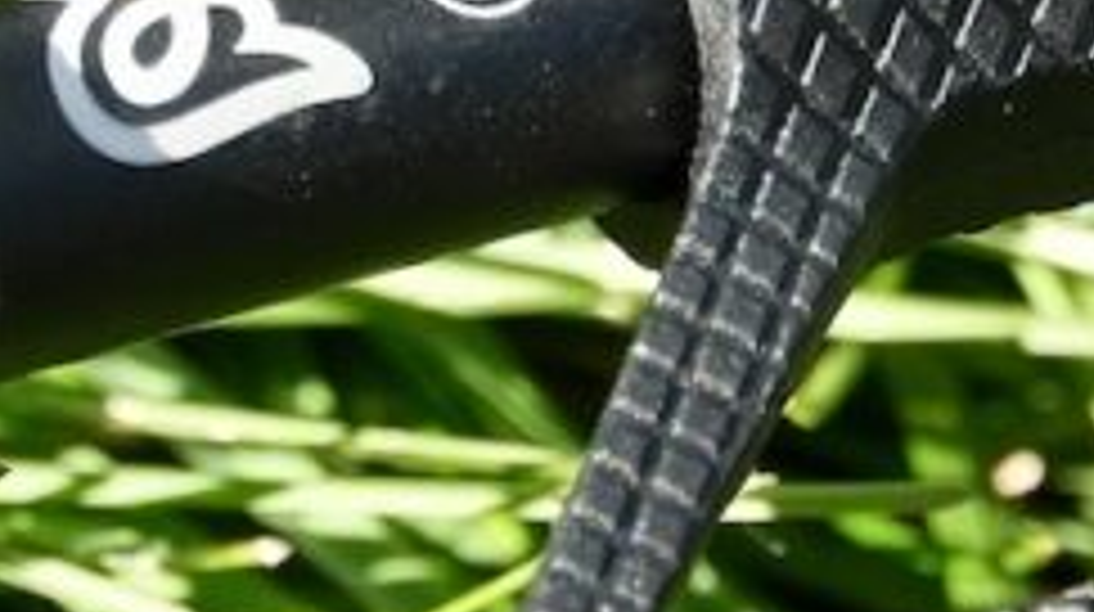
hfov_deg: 10.8
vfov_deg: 6.1
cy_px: 119
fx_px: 5766
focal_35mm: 199
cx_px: 423
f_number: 5
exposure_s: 1/200
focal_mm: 30
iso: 125
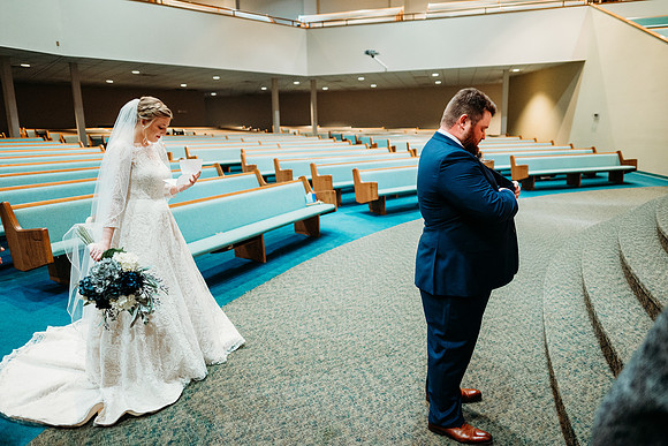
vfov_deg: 53.2
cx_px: 334
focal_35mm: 24
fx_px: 445
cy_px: 223
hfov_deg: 73.7
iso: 2500
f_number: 1.8
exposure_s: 1/100
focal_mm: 24
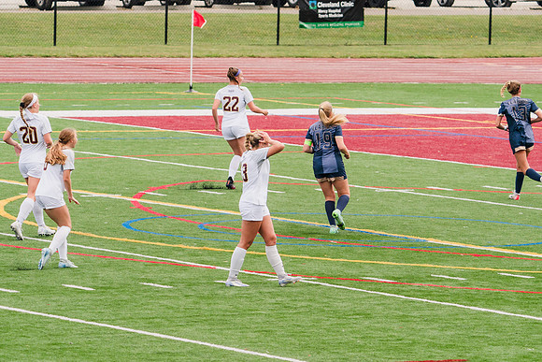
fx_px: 4766
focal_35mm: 316
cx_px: 304
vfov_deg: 4.3
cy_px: 210
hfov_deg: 6.5
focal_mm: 200
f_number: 5.6
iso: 640
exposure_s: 1/1600
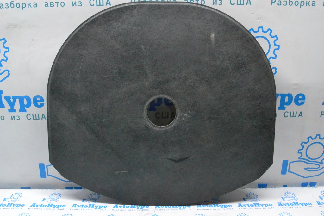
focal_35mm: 33
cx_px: 162
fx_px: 297
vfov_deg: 40.0
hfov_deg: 57.2
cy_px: 108
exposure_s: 1/125
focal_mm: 22
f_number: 11
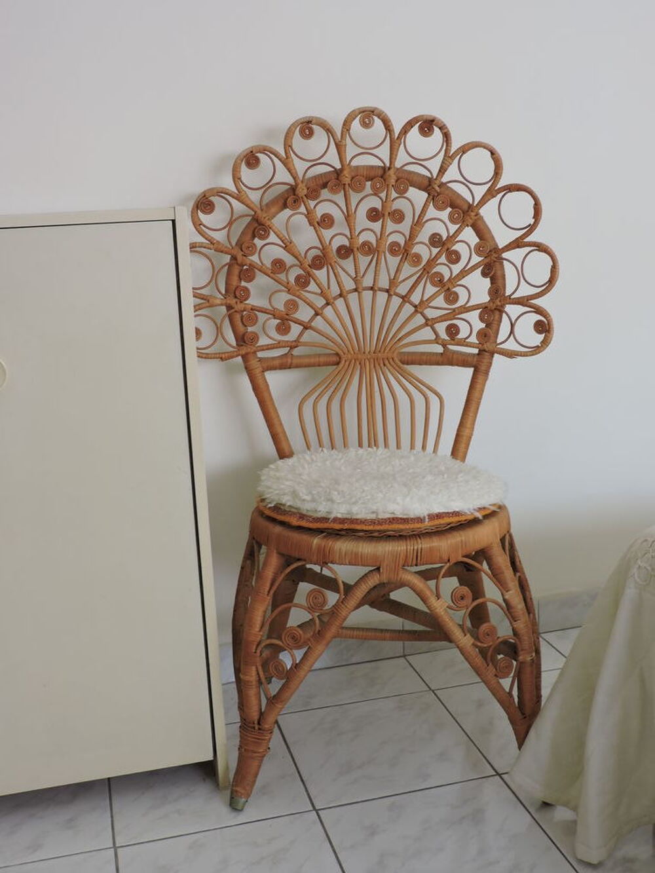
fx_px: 1009
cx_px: 328
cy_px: 436
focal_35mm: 40
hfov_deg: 36.0
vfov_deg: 46.8
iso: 125
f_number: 3.3
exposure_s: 1/50
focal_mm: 7.1
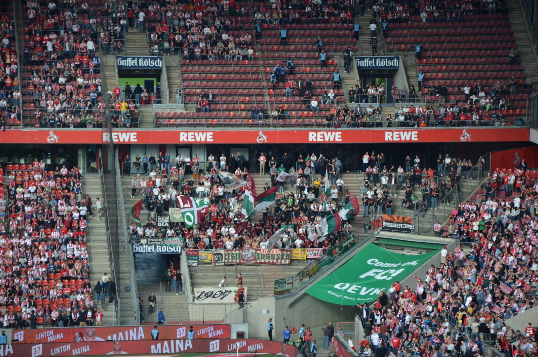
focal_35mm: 158
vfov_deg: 8.7
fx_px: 2349
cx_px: 269
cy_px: 178
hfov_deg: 13.1
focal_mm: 105
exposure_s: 1/500
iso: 360
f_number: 5.6
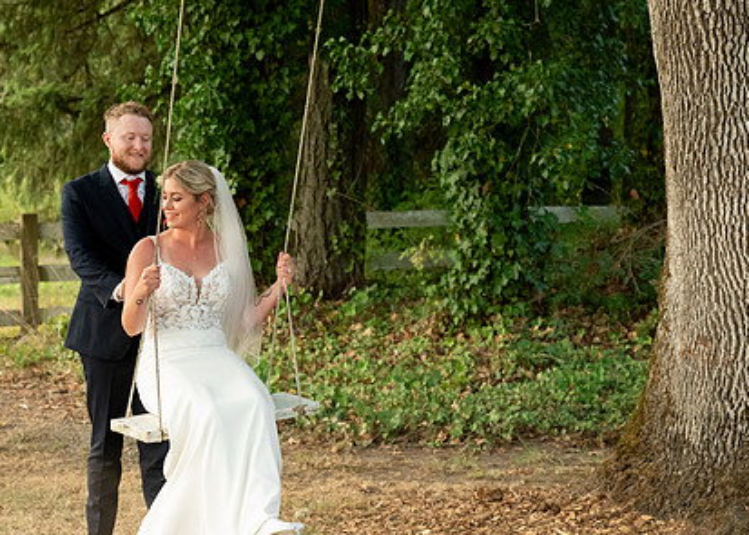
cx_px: 258
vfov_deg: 14.8
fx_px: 2063
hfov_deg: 20.5
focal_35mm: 97
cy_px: 275
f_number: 4
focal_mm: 64
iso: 4000
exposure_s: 1/400
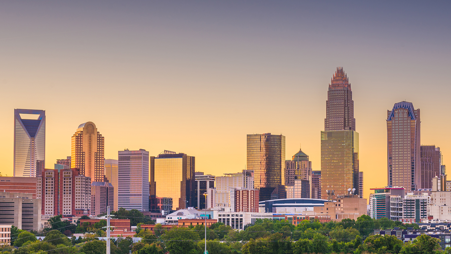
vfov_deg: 15.4
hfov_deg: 27.2
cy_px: 179
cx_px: 221
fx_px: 933
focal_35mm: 78
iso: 64
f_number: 8
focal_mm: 62
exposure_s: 120
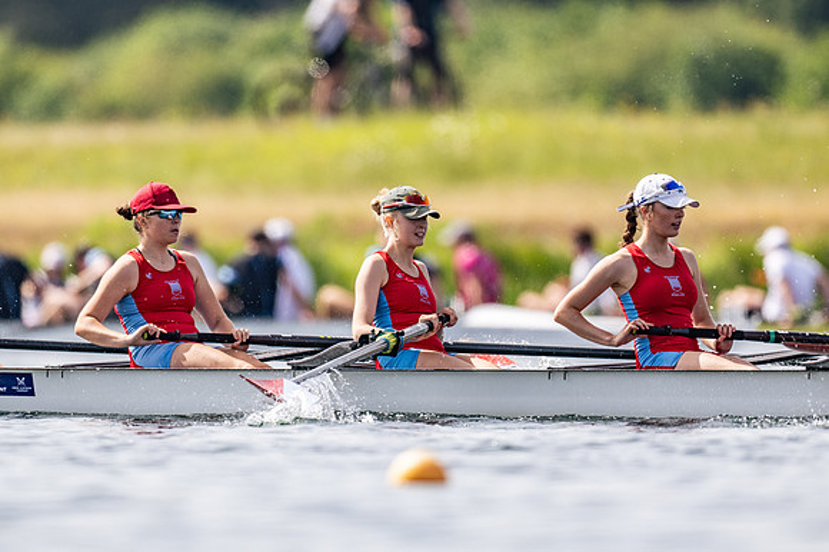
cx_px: 414
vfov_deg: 1.5
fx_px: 20712
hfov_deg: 2.3
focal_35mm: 900
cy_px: 276
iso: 180
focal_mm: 600
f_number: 4
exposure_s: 1/2500
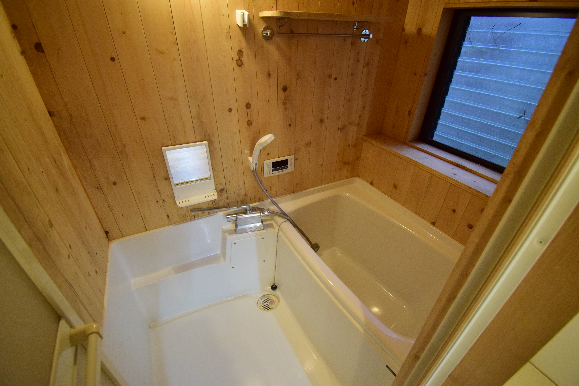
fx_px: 241
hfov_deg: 100.4
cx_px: 290
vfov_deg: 77.4
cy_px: 193
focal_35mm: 15
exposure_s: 1/90
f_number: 4.8
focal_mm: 10
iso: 1600
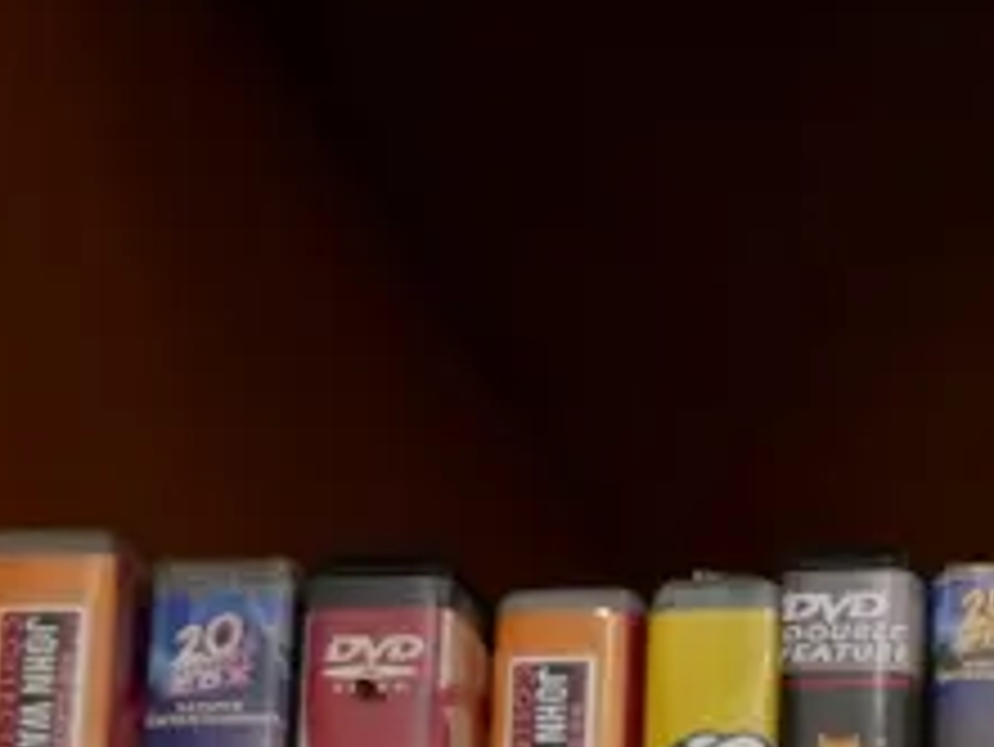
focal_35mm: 185
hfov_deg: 9.9
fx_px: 5315
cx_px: 2024
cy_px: 1202
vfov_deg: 7.8
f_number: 4.1
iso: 1000
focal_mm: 20
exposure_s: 1/60
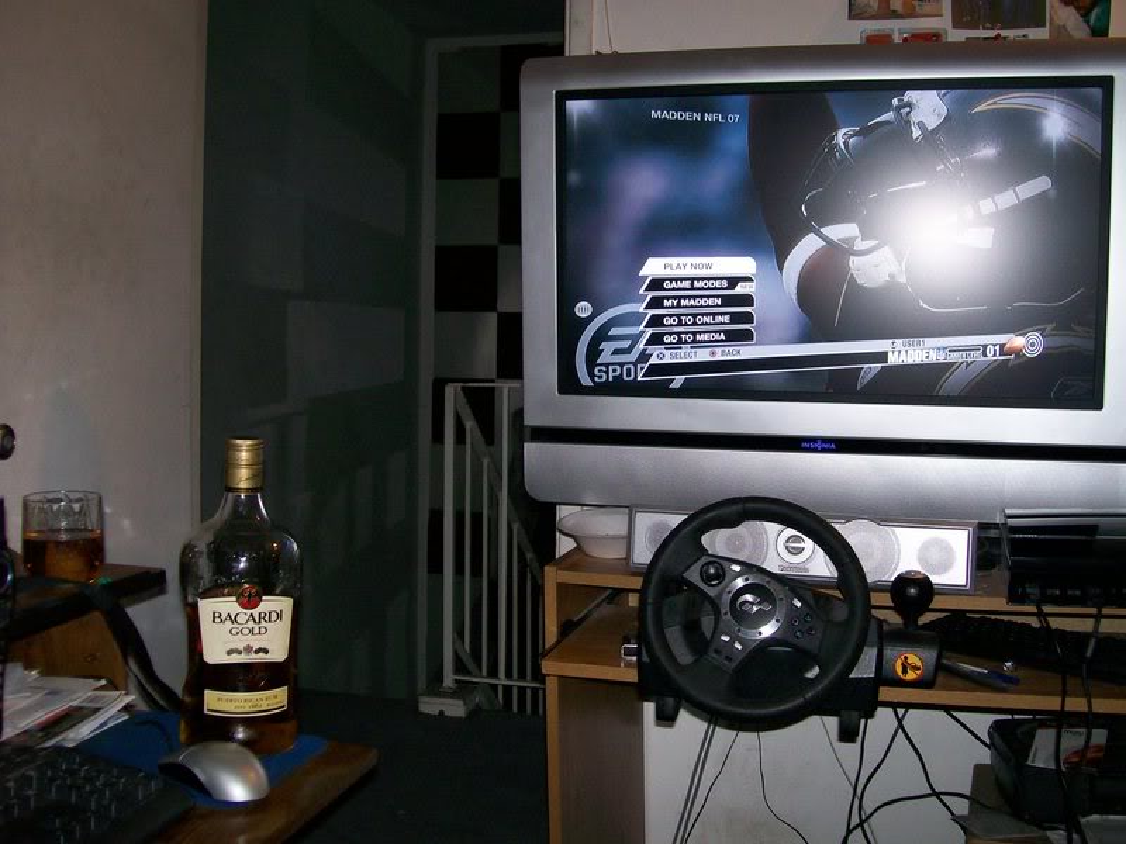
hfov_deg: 51.4
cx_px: 563
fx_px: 1171
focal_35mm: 36
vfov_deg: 39.7
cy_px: 422
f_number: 2.7
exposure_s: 1/64
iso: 140
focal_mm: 6
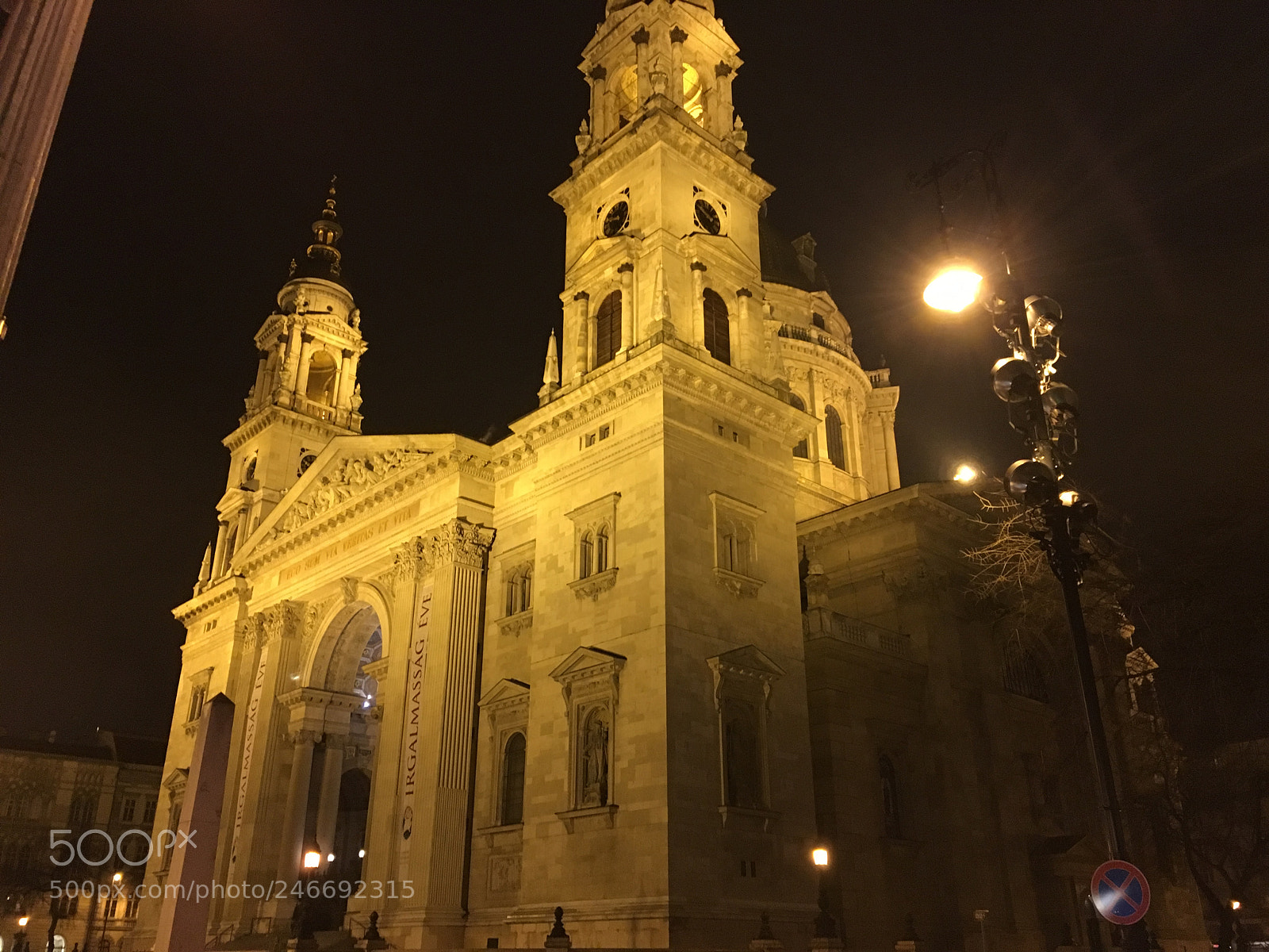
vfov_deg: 48.2
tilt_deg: +24.5
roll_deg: +0.0
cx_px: 634
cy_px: 476
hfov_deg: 61.7
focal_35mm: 29
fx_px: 1063
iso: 200
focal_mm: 4.15
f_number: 2.2
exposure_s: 1/17
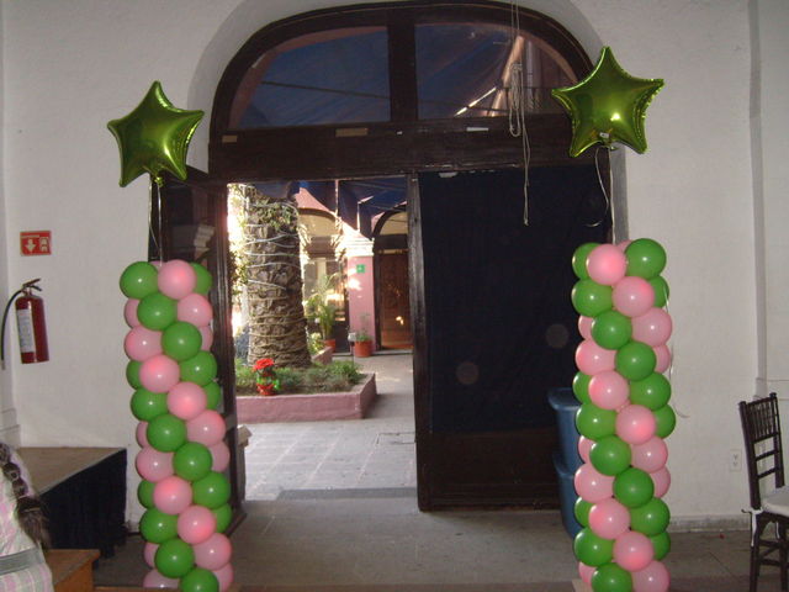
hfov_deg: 52.6
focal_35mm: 35
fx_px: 798
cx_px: 394
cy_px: 296
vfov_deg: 40.7
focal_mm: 5.8
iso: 200
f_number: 2.8
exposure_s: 1/45
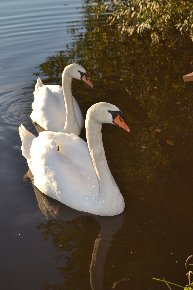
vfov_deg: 26.0
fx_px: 627
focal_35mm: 78
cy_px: 145
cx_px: 96
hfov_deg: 17.5
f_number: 5.6
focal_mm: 52
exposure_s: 1/200
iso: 100
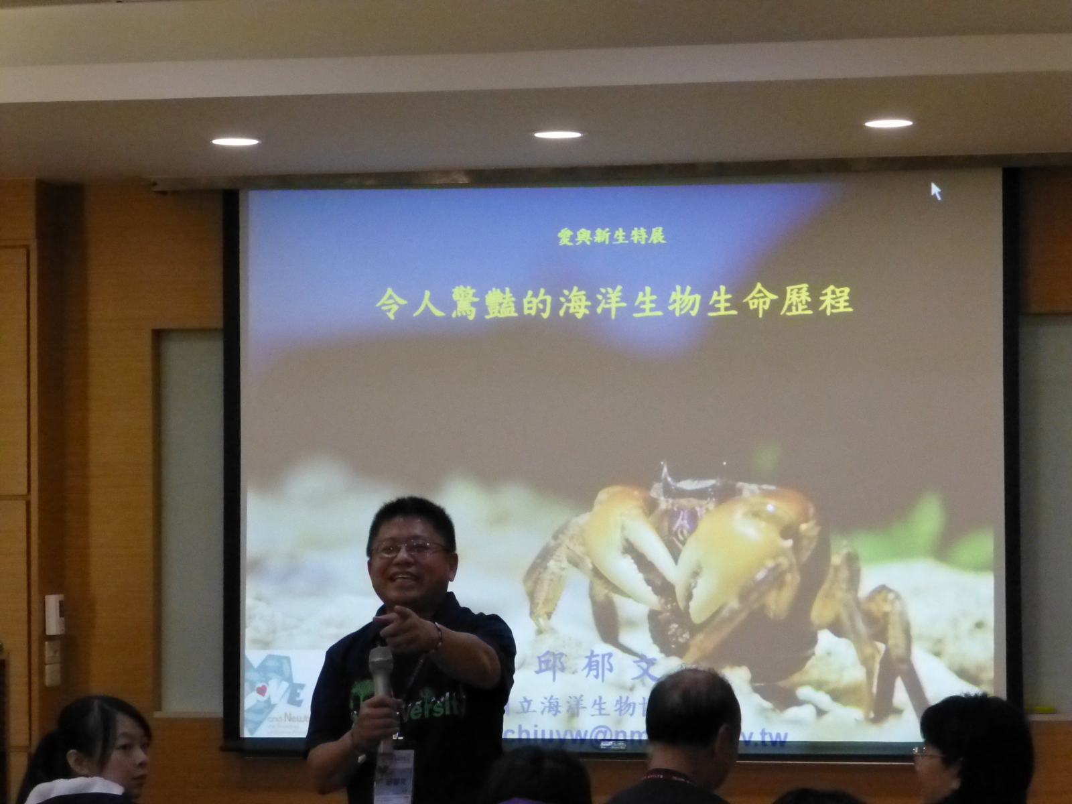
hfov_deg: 18.0
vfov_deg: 13.6
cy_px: 402
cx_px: 536
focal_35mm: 109
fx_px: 3376
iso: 1600
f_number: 5.3
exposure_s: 1/80
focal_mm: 19.4
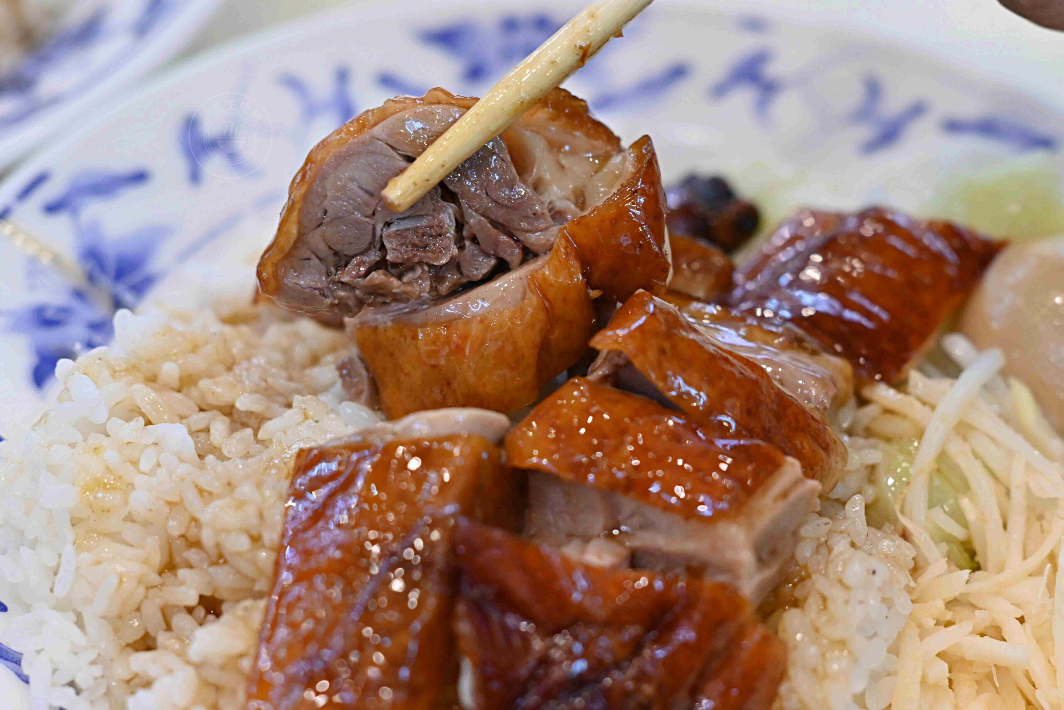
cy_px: 355
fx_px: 2217
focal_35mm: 75
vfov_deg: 18.2
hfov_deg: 27.0
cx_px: 532
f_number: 3.2
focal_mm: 50
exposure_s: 1/200
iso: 1100
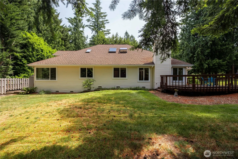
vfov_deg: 77.3
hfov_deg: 100.4
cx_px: 119
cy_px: 80
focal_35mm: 15
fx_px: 99
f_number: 7.1
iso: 200
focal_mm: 10
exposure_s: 1/50
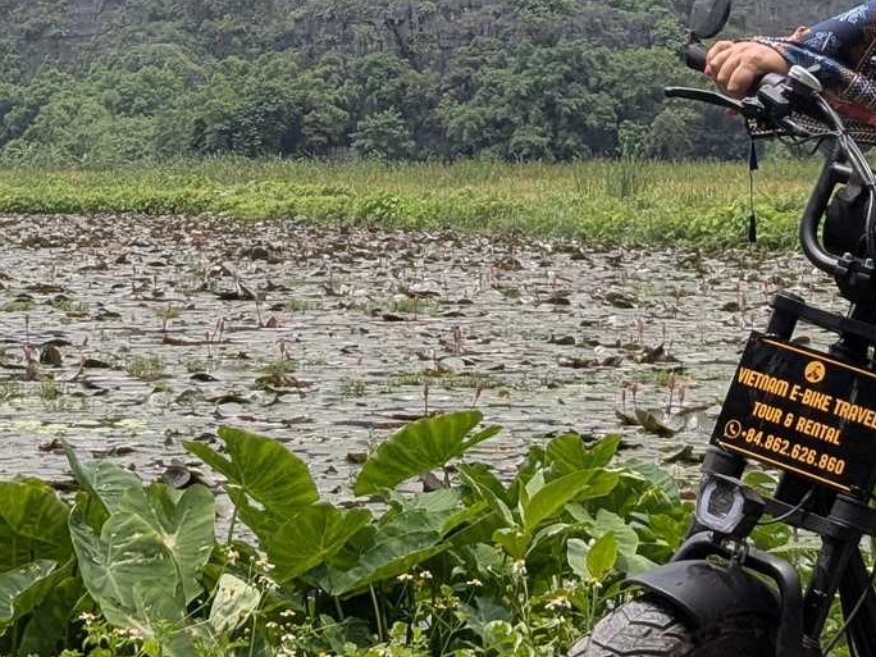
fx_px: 2556
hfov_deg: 19.4
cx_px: 491
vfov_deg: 14.5
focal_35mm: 101
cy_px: 54
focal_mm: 4.38
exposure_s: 1/1949
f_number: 1.73
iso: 50
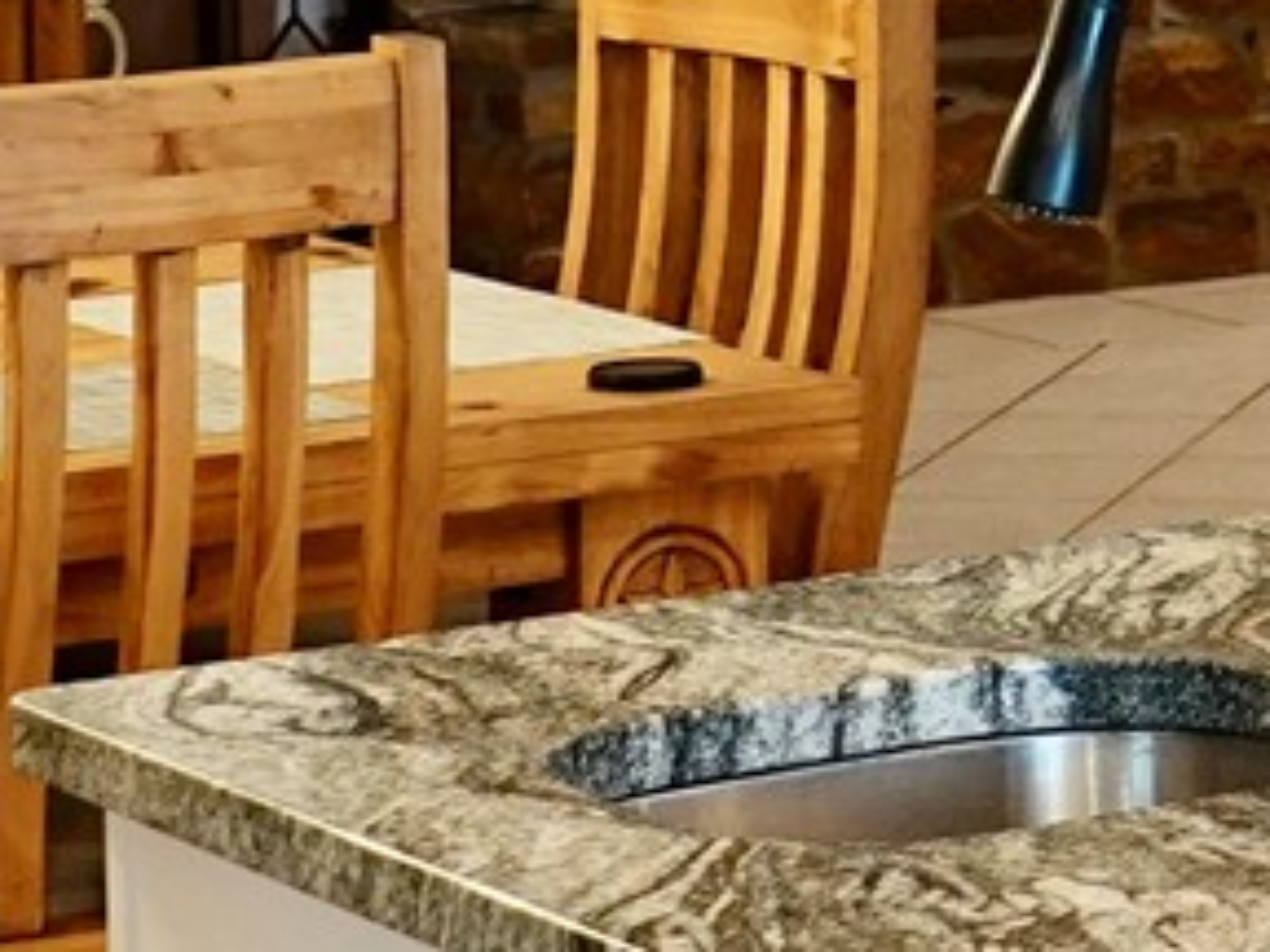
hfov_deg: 10.9
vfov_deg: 8.4
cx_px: 2002
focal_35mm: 174
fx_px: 6384
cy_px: -278
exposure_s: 1/30
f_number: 2.5
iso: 160
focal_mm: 8.8
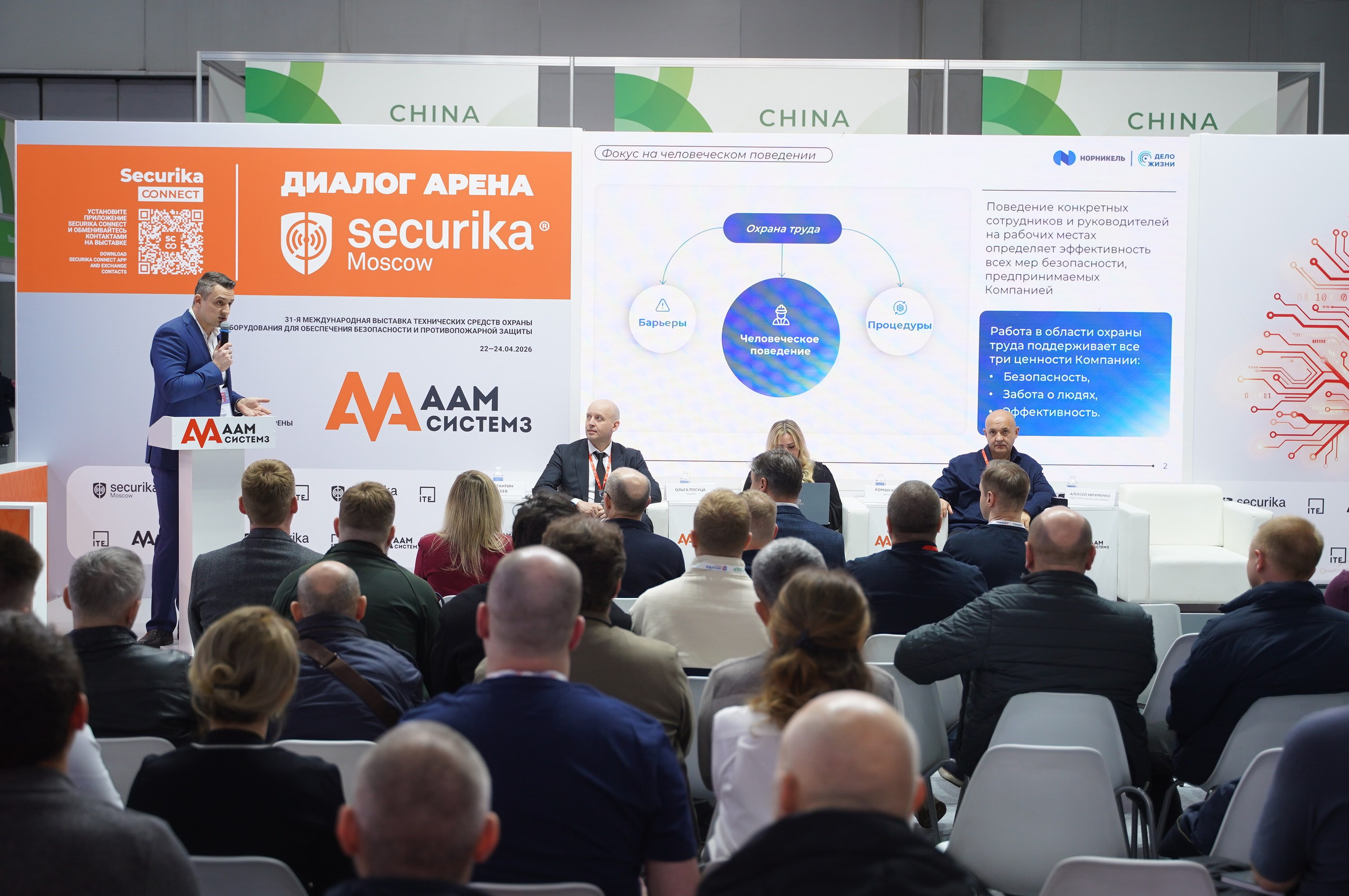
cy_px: 448
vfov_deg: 27.5
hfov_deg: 40.4
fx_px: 1834
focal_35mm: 49
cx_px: 674
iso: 640
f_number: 3.2
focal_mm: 49
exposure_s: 1/100
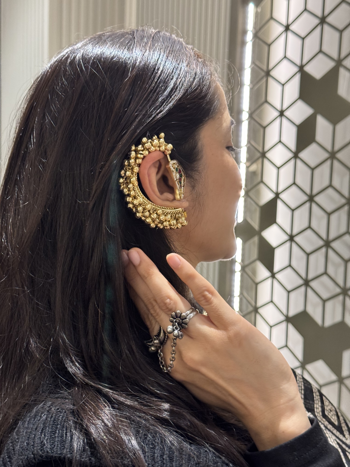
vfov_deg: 39.7
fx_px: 647
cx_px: 175
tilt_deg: -5.3
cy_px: 234
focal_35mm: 48
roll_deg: -0.9
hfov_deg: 30.3
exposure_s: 1/50
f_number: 1.78
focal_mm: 6.76
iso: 200
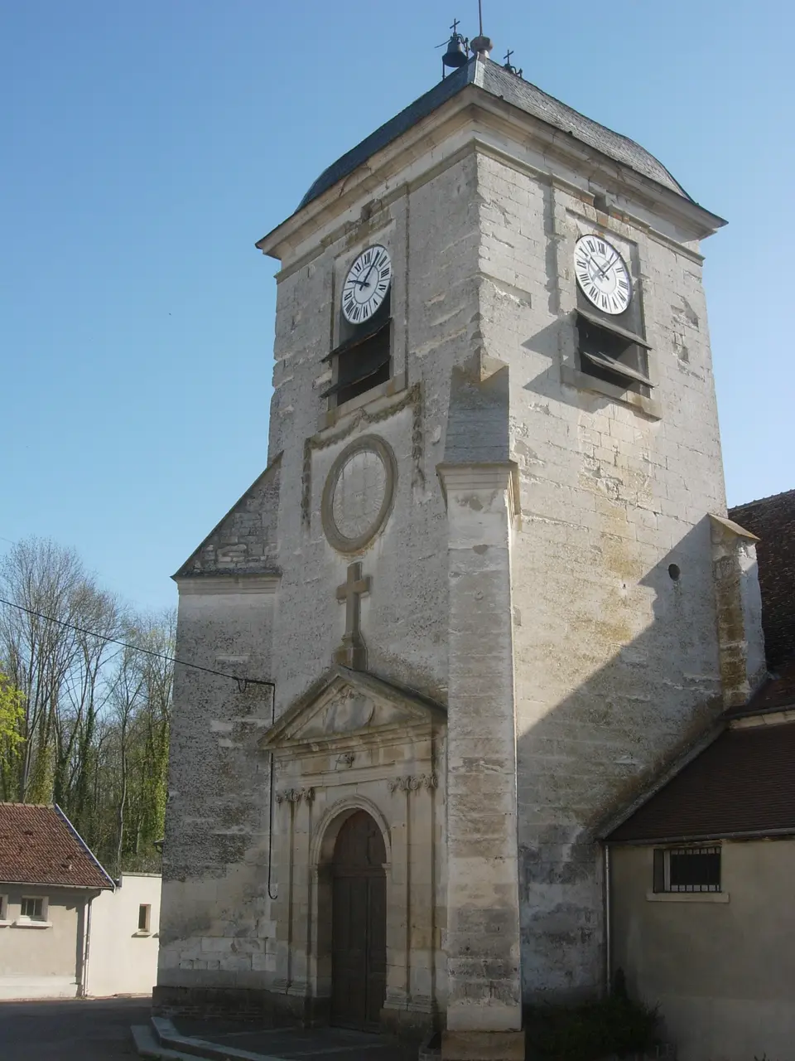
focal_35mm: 38
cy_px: 530
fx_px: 1164
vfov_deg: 49.0
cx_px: 398
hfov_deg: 37.7
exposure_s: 1/512
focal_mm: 7.8
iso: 79
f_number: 4.8
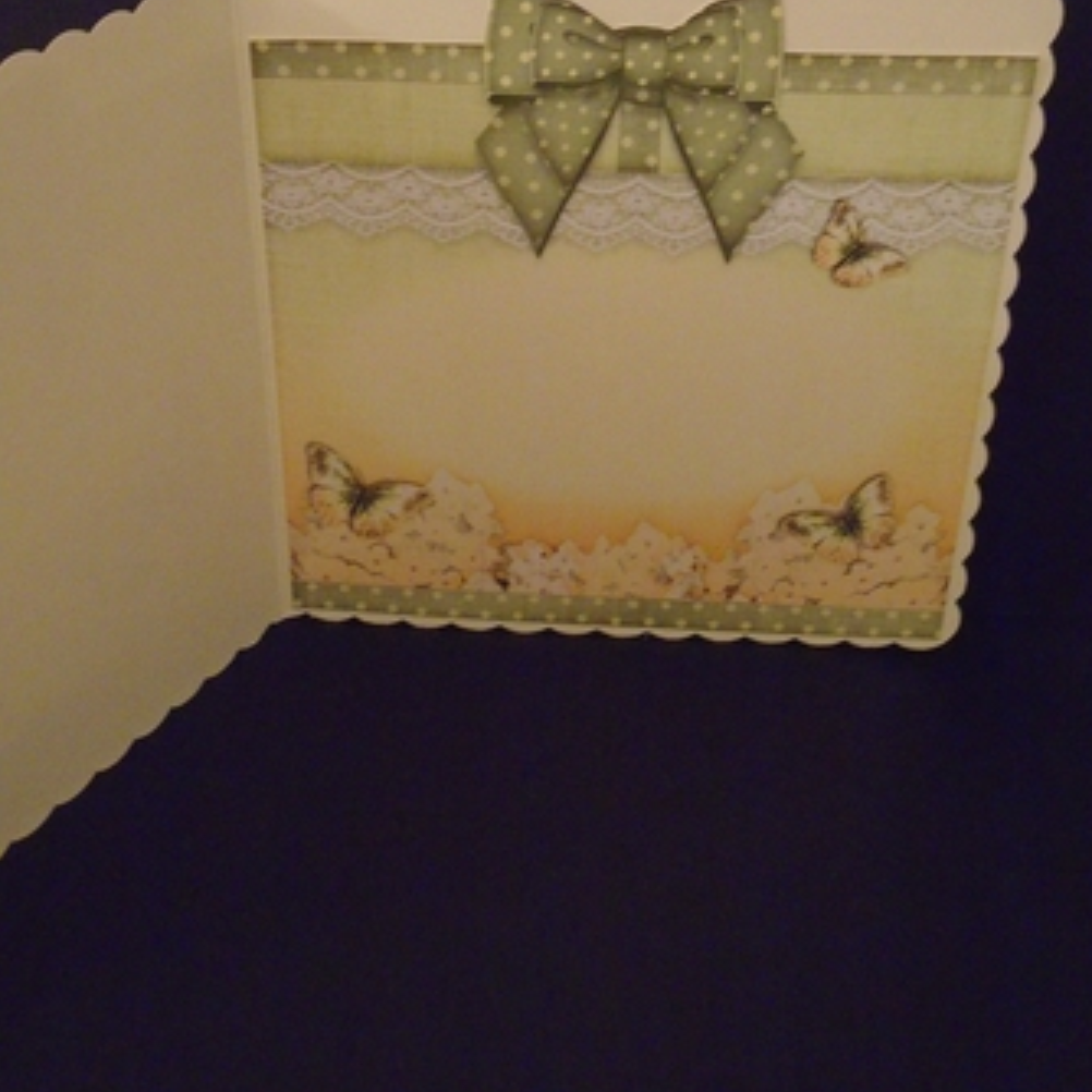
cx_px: 548
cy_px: 432
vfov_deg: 33.9
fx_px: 1785
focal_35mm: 50
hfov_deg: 34.0
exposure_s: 1/8
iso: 800
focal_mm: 7.4
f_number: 4.1
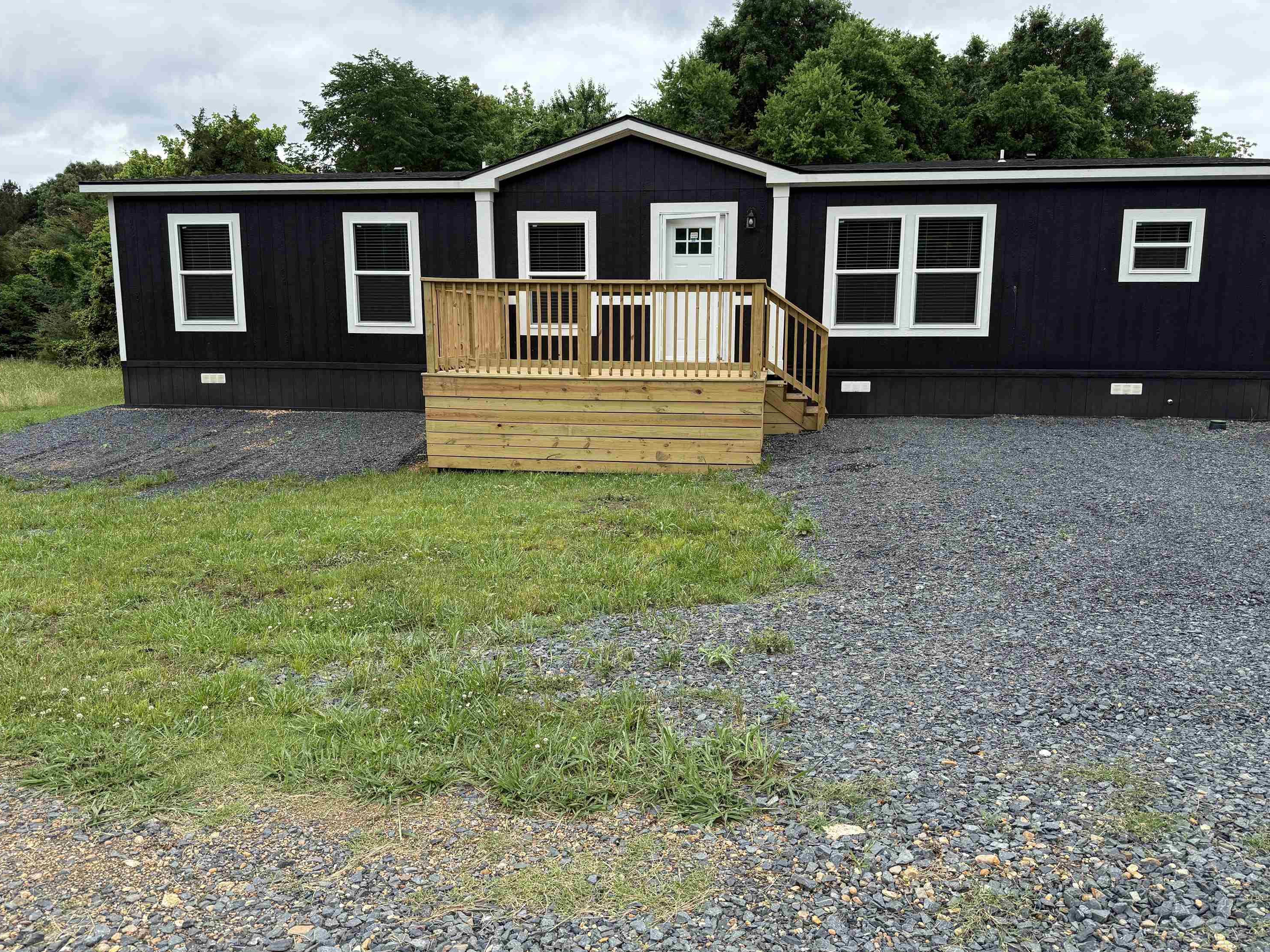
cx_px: 657
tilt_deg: -8.4
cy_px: 475
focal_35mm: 25
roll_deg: -0.6
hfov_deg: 69.4
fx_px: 917
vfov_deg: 54.9
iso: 100
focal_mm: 6.76
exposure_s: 1/3279
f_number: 1.78
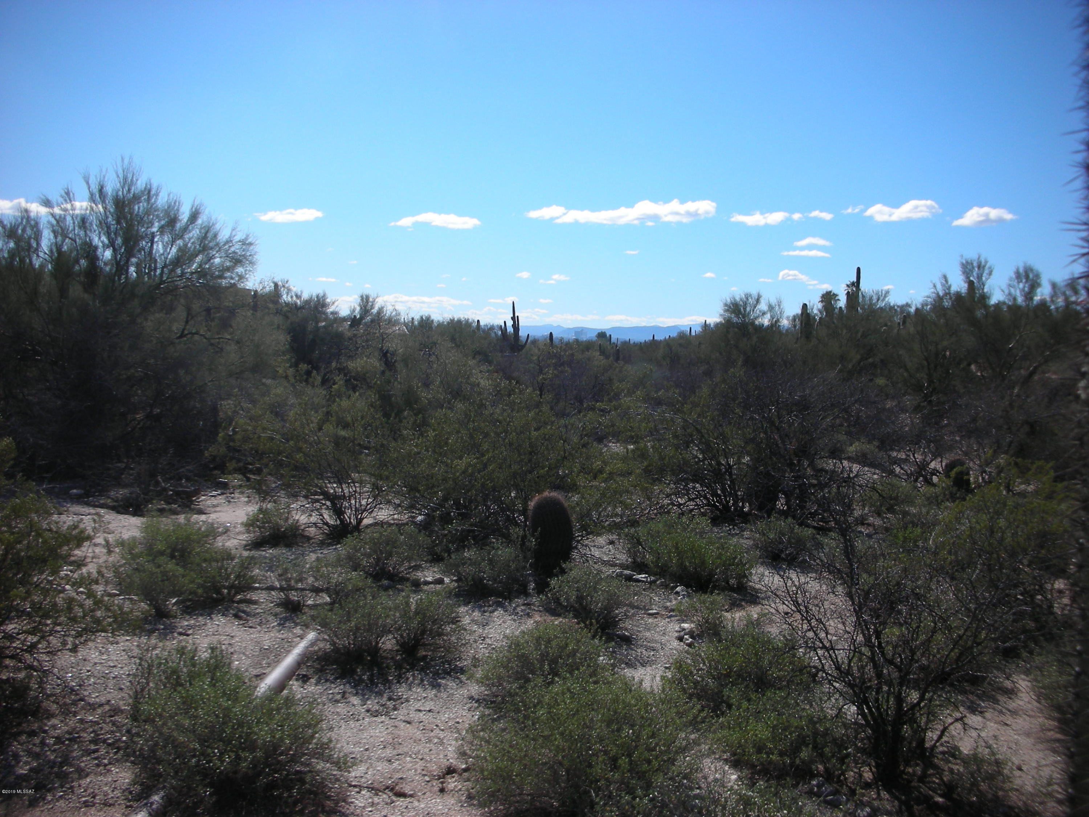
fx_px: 1101
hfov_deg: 52.6
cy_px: 408
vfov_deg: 40.7
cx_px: 544
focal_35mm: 35
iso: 50
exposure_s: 1/149
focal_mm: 5.8
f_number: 8.5
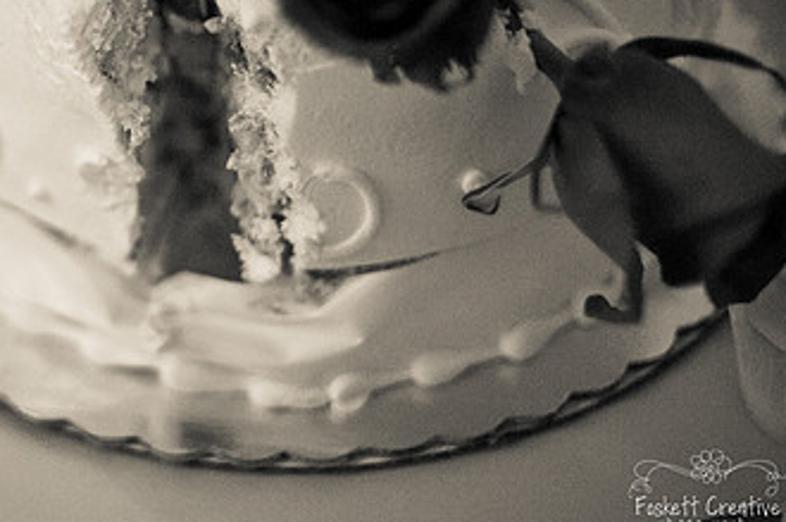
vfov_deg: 15.4
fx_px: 1919
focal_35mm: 88
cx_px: 114
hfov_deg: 22.7
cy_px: 122
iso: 4000
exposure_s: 1/80
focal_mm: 50
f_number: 1.4
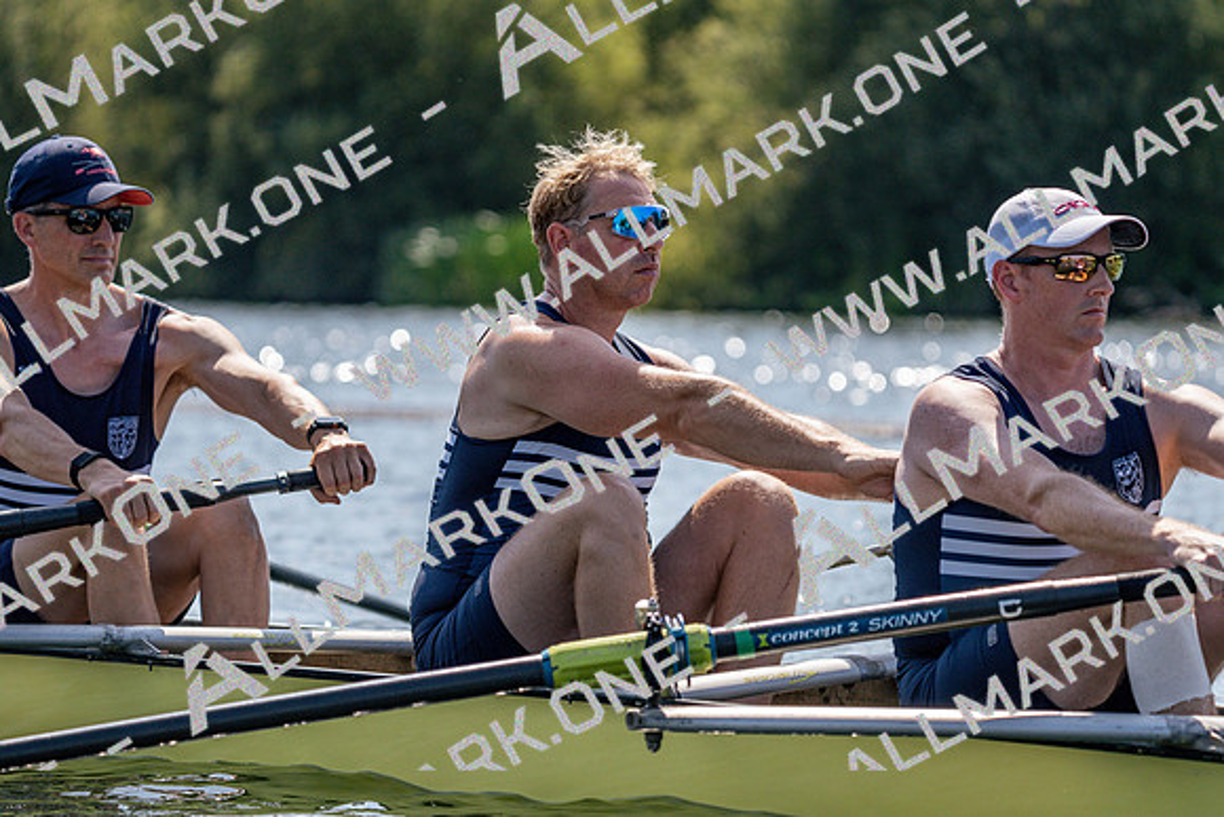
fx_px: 8264
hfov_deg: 8.5
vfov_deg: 5.7
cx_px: 612
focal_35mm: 243
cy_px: 408
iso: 320
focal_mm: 243
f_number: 5.6
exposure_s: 1/2000
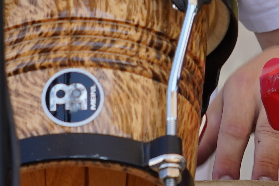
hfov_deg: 4.5
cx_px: 144
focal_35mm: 461
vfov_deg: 2.9
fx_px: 3572
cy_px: -312
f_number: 6.3
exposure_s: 1/200
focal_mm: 70
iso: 100
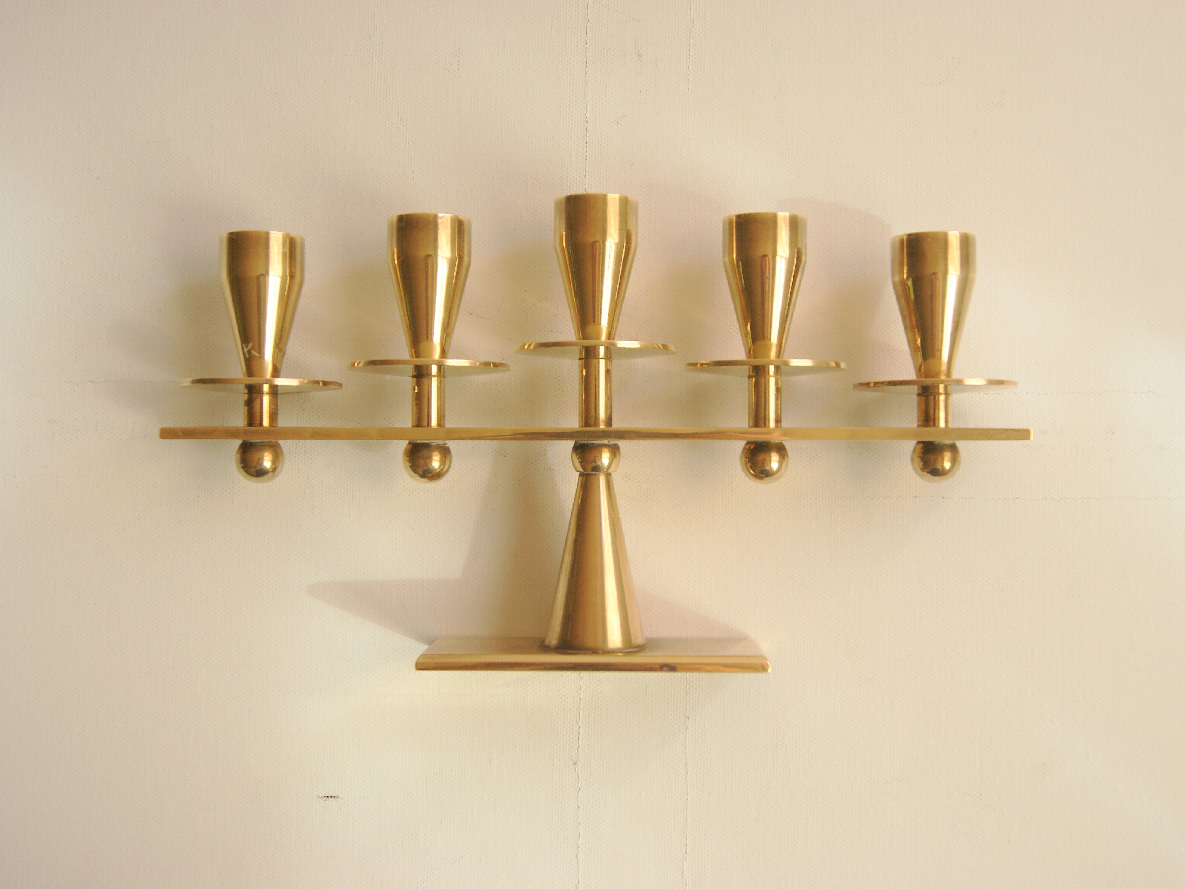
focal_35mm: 40
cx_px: 616
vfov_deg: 36.0
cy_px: 434
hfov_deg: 46.8
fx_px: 1369
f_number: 6.3
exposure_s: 1/50
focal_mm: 24
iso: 100
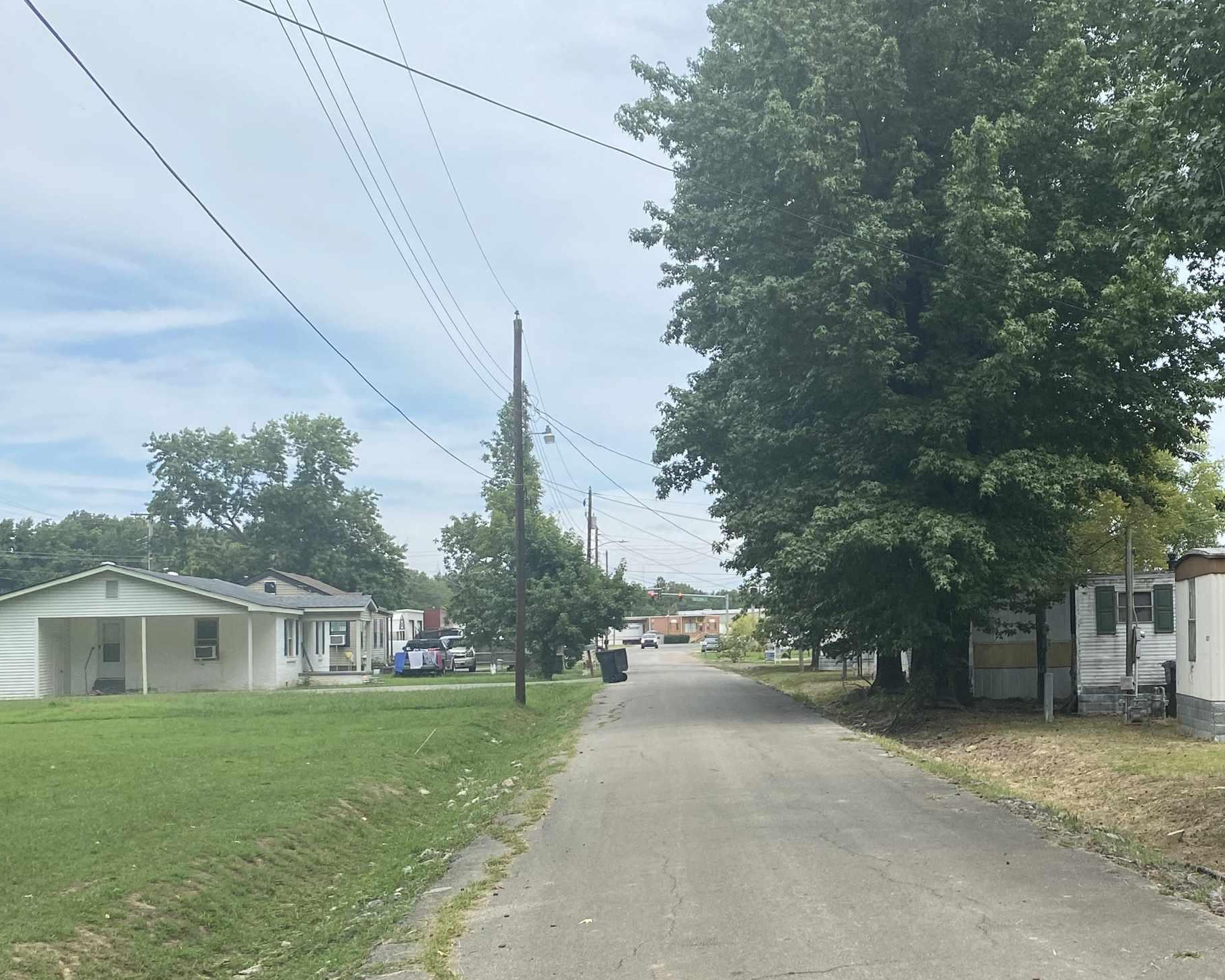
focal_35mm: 43
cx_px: 934
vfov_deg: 34.7
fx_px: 1559
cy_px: 626
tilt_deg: +1.2
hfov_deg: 41.5
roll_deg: +0.7
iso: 32
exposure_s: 1/1866
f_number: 1.8
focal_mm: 4.25
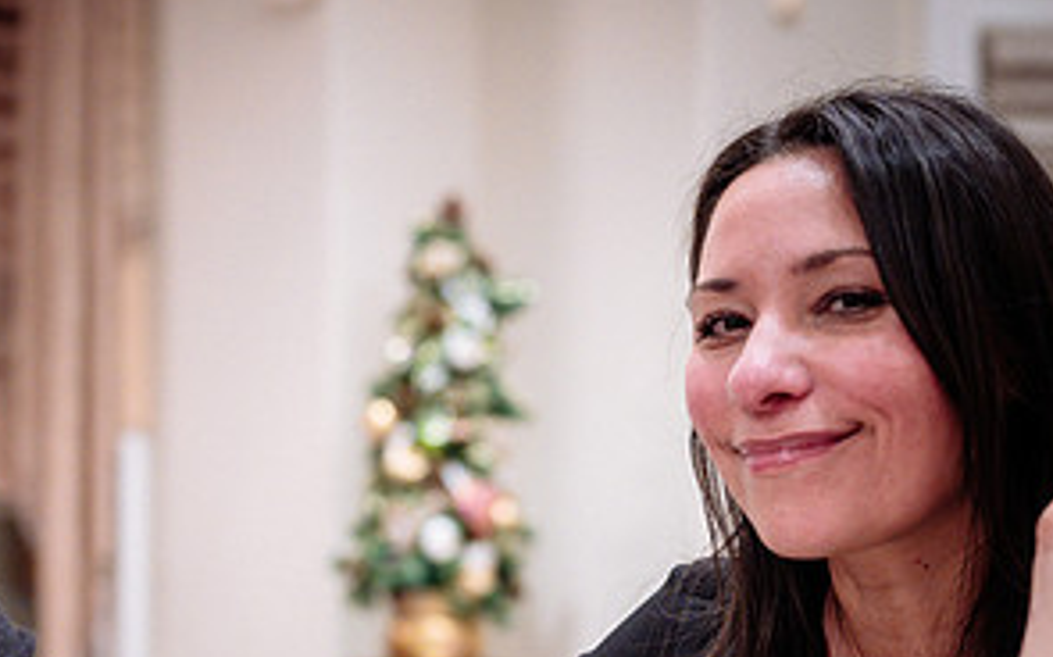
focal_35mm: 93
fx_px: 2667
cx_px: 195
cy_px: 554
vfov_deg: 13.9
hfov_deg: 22.0
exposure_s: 1/200
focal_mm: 42
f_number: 2
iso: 1000
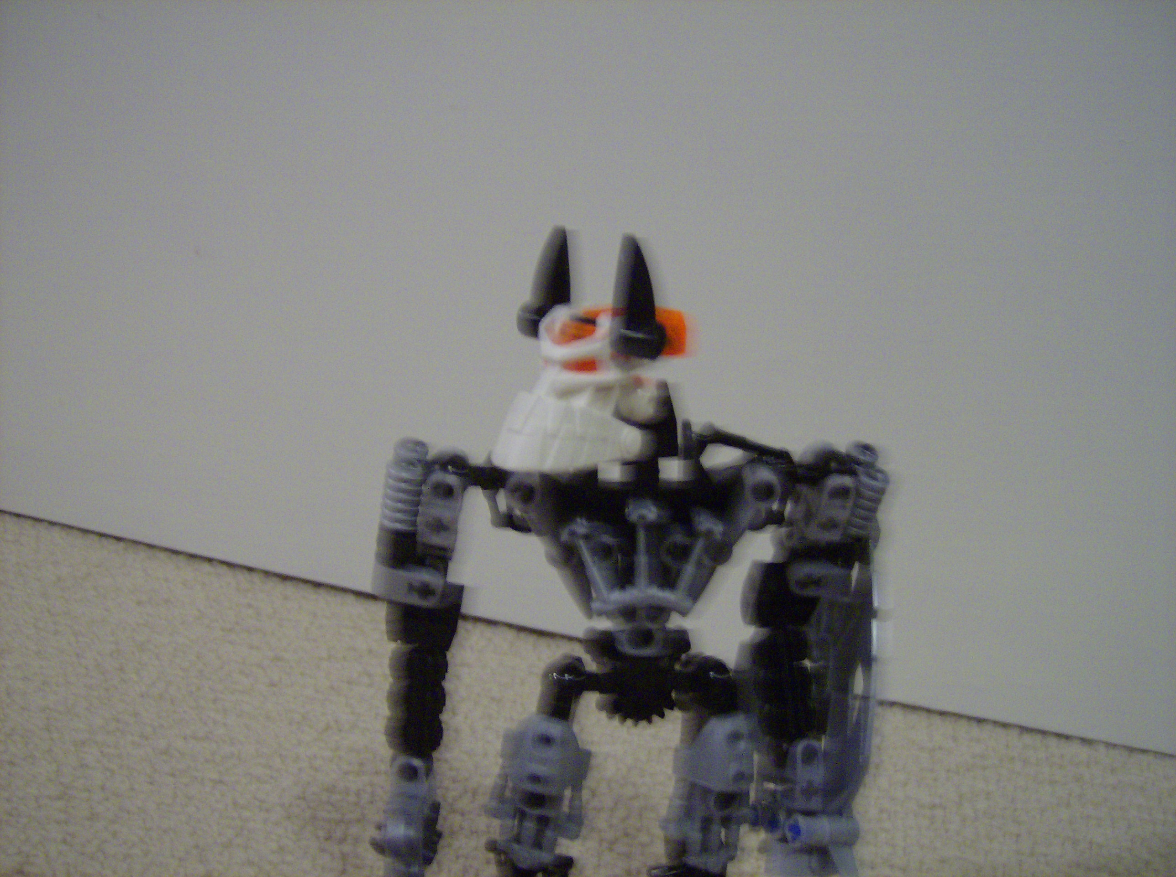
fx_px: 1220
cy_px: 438
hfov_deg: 51.5
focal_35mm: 36
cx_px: 588
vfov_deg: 39.5
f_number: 2.8
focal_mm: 6
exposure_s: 1/6.82
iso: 200
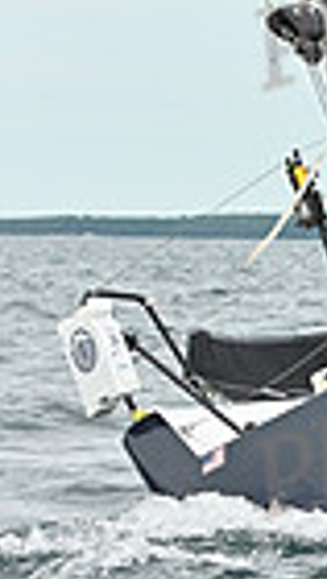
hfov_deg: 3.9
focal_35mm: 304
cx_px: 1056
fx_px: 4675
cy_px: 139
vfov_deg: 7.1
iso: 320
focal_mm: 70
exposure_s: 1/1000
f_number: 5.6
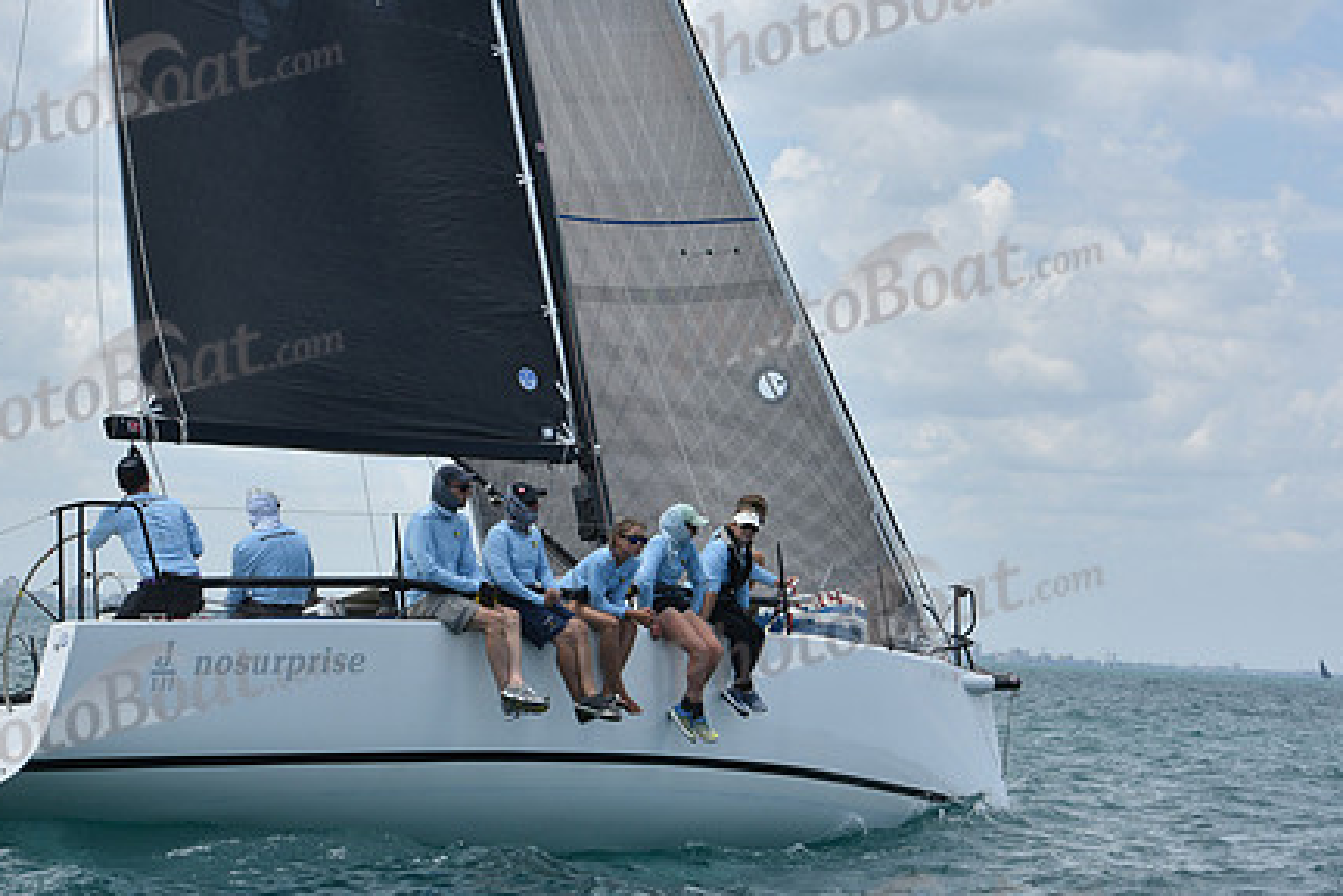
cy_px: 502
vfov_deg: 14.5
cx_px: 507
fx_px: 3506
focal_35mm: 94
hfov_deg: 21.6
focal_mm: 70
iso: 250
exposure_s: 1/1250
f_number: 7.1
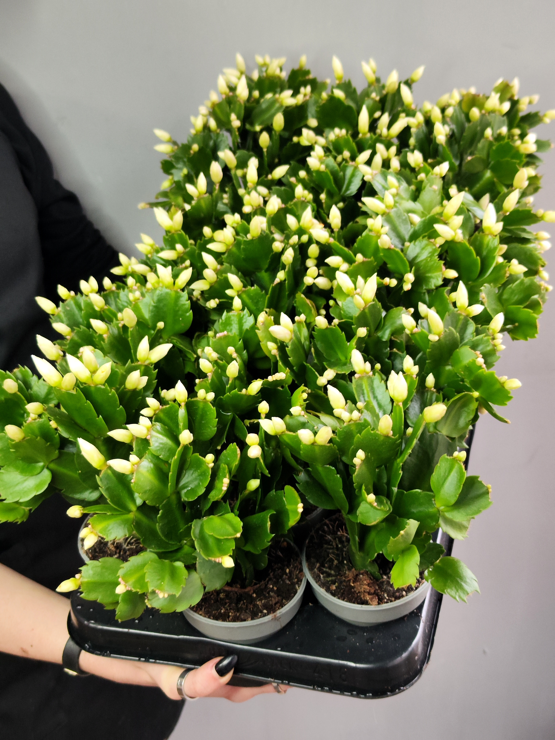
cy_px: 370
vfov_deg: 73.9
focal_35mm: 23
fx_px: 492
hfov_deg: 58.9
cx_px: 278
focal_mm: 7.01
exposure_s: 1/50
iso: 835
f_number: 1.69
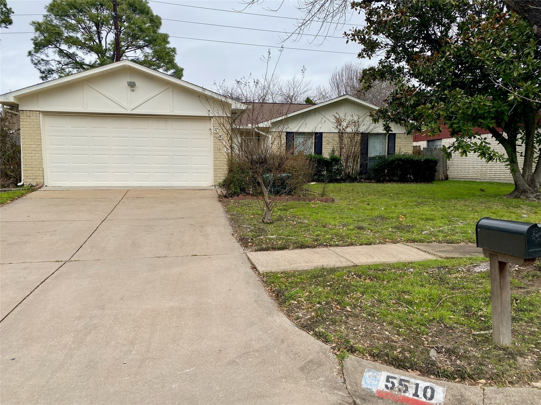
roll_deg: -1.6
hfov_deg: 67.3
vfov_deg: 53.1
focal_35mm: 26
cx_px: 270
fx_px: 406
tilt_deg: -5.0
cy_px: 202
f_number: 1.8
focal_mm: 4.25
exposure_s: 1/1395
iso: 32
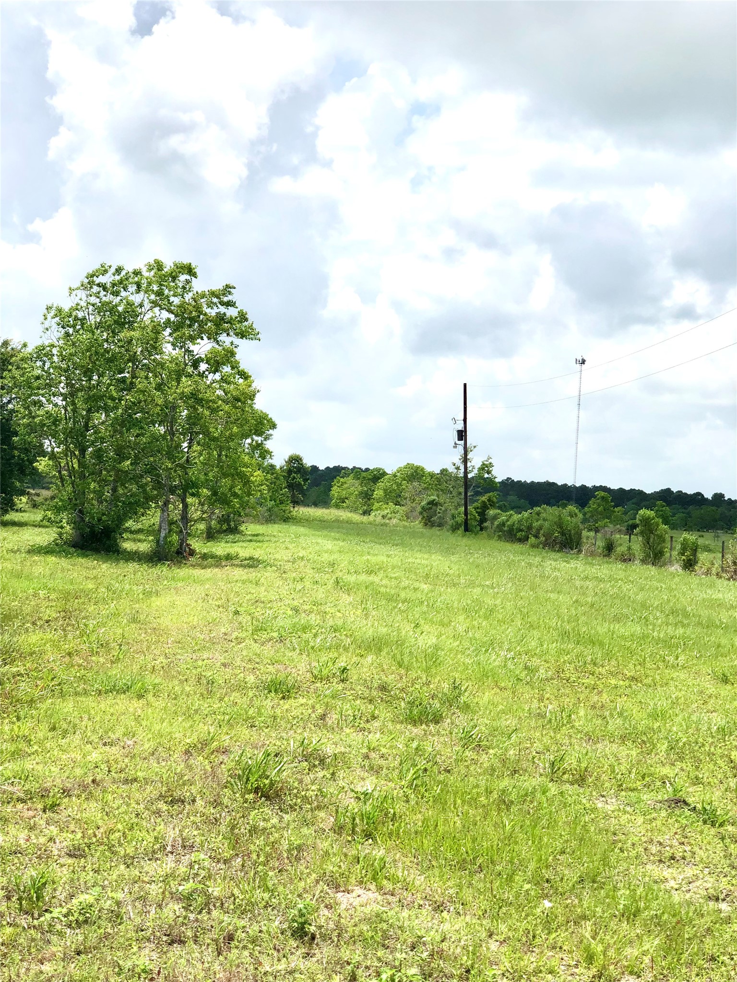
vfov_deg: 36.8
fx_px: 1476
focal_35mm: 52
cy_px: 491
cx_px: 368
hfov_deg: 28.0
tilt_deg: +0.0
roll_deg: -2.7
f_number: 2.4
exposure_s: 1/2024
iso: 16
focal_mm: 6
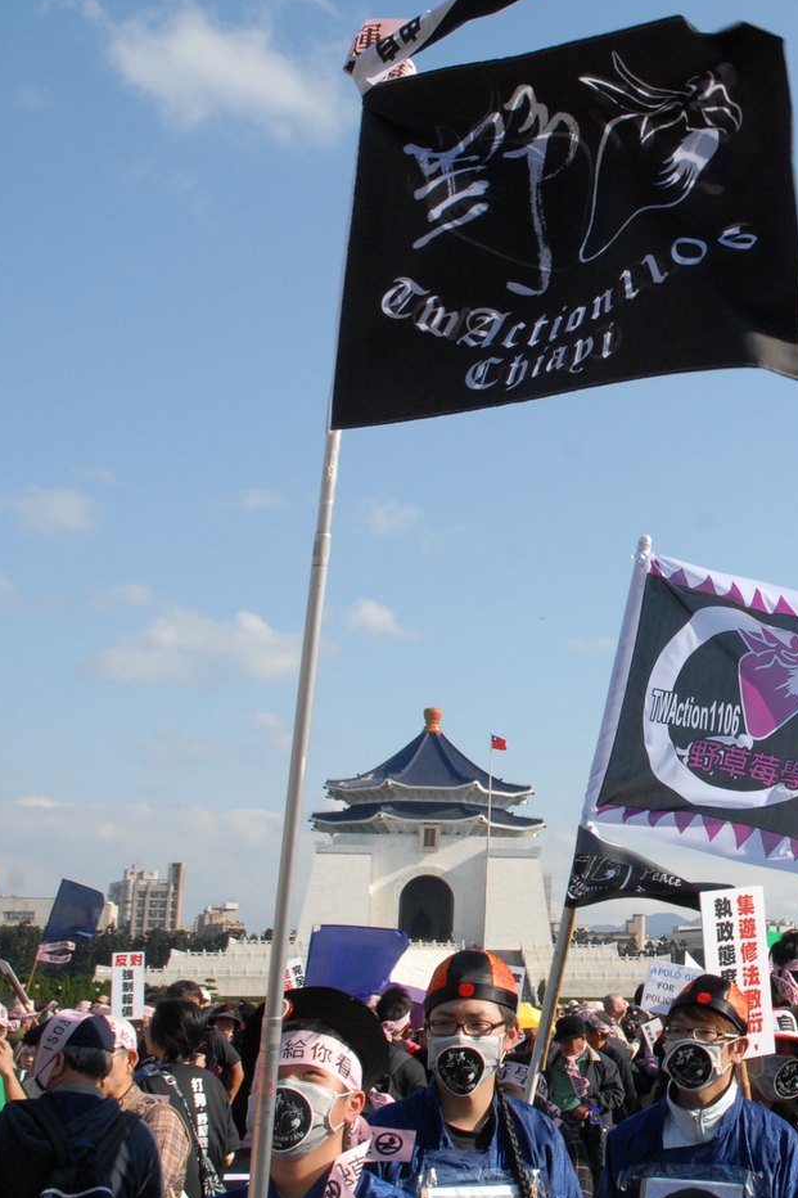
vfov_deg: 34.5
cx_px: 853
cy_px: 572
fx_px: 1929
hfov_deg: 22.2
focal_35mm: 58
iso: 400
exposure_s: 1/350
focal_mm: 24
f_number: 9
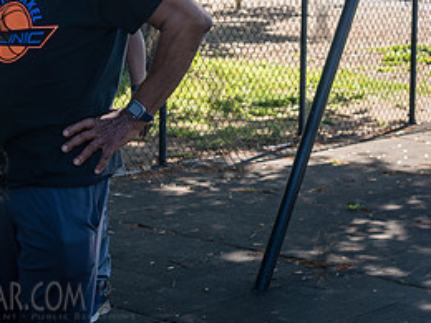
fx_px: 1282
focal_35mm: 103
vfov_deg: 14.2
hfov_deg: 18.5
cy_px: 39
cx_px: -12
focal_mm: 35
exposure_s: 1/400
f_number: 4.5
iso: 200
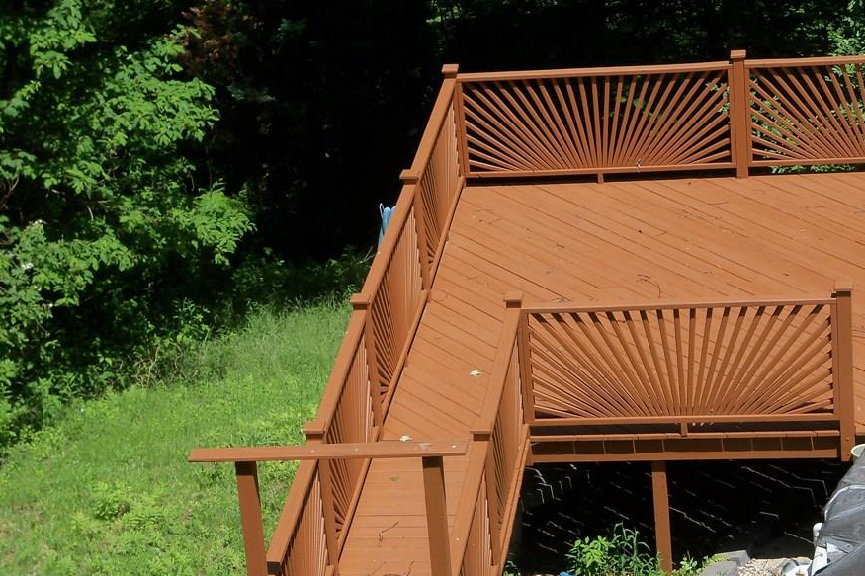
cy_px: 363
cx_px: 477
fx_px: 2690
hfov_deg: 18.3
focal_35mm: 112
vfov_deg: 12.2
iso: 80
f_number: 4.2
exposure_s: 1/640
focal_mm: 16.3
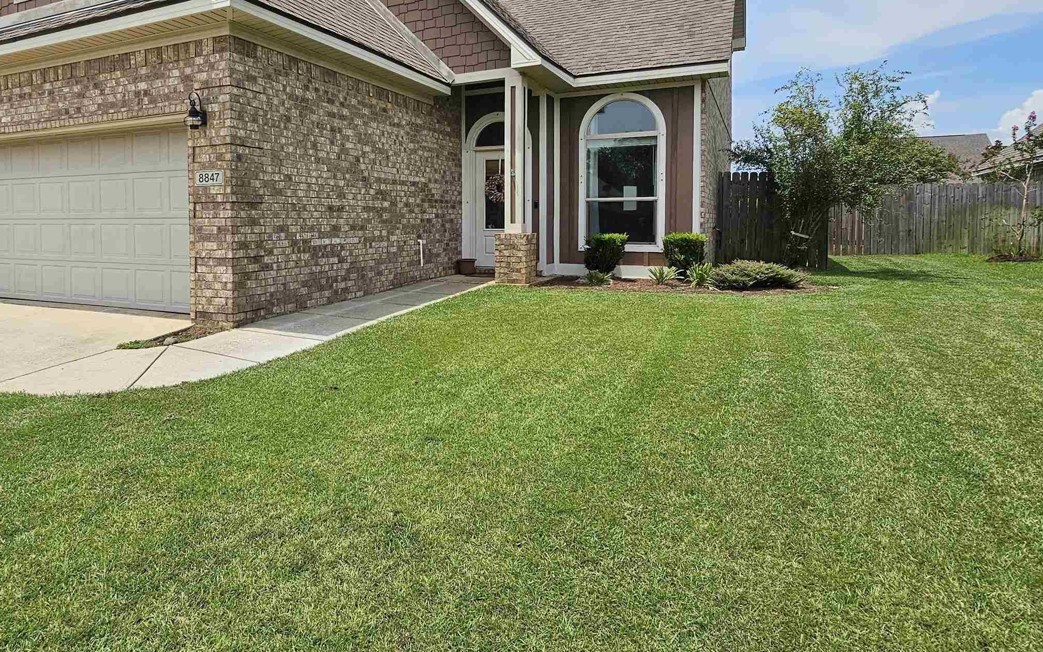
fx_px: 597
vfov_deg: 56.7
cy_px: 253
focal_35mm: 21
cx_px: 426
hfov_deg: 81.5
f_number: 2.2
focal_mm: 2.2
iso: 50
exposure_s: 1/3809
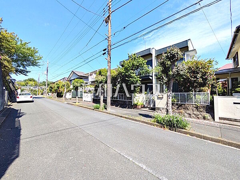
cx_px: 120
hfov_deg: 102.1
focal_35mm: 14
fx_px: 97
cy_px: 90
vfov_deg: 85.7
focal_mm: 1.83
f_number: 2.2
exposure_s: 1/1437
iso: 49
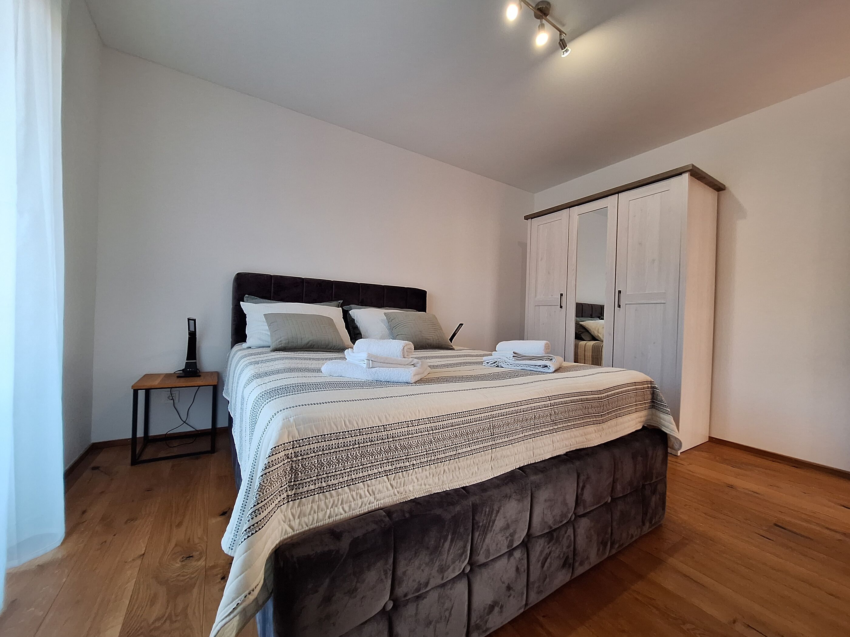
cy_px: 318
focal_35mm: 13
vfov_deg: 89.9
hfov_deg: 106.2
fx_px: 319
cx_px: 425
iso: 125
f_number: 2.2
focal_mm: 1.74
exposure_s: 1/50
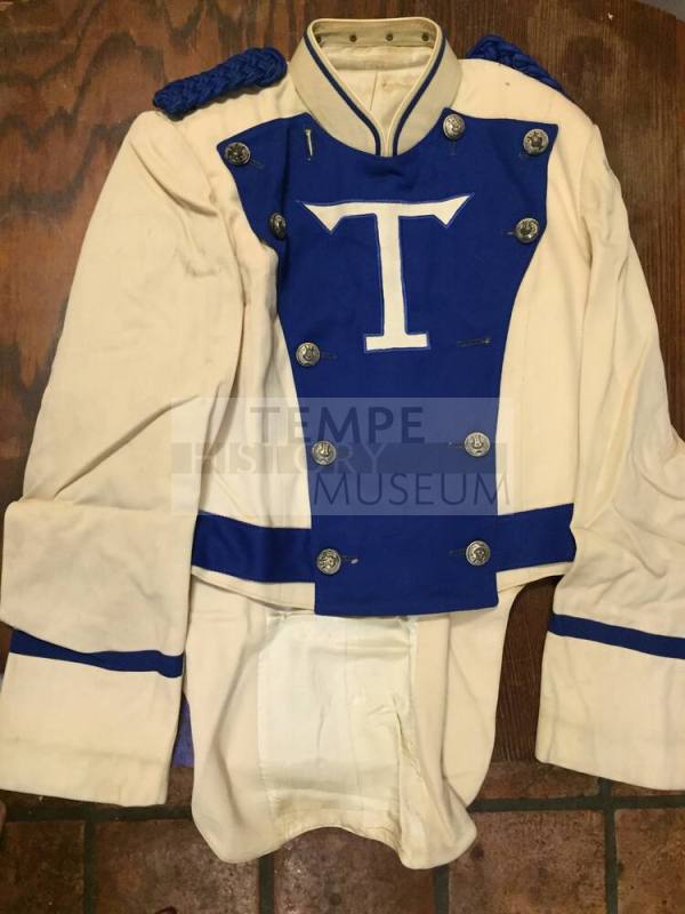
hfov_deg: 48.2
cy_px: 457
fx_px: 765
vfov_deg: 61.7
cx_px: 342
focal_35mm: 29
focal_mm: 4.15
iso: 250
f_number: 2.2
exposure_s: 1/30
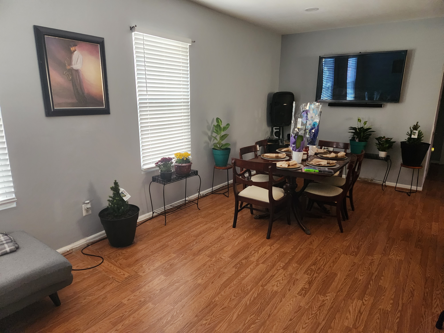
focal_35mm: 23
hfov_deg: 73.9
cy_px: 166
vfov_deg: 58.9
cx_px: 222
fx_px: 295
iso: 1000
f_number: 1.8
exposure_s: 1/120
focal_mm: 5.4
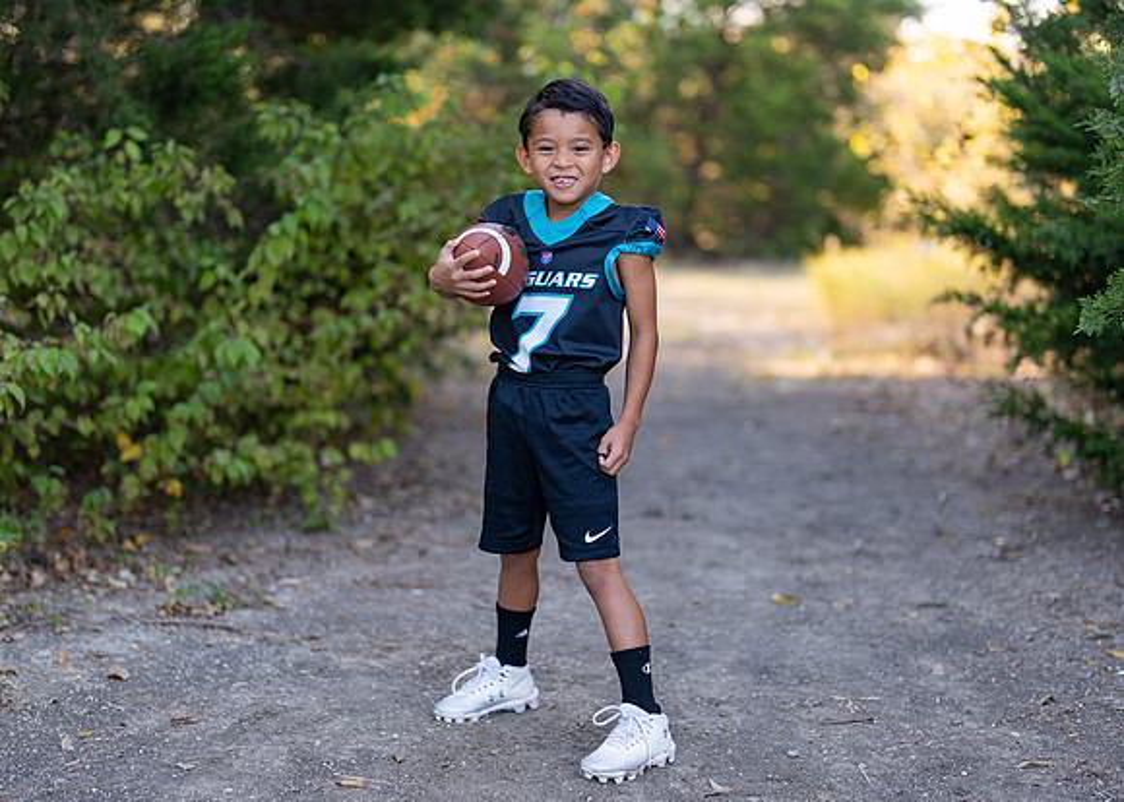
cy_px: 413
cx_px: 559
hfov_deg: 33.6
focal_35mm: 58
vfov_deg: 24.3
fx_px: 1862
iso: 100
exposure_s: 1/320
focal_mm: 50
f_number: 1.2
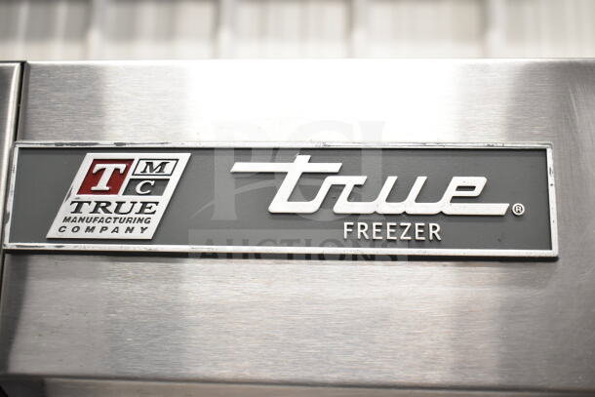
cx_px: 298
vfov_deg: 34.2
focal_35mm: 39
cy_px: 198
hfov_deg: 49.5
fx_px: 645
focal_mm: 26
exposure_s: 1/100
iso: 1600
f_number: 5
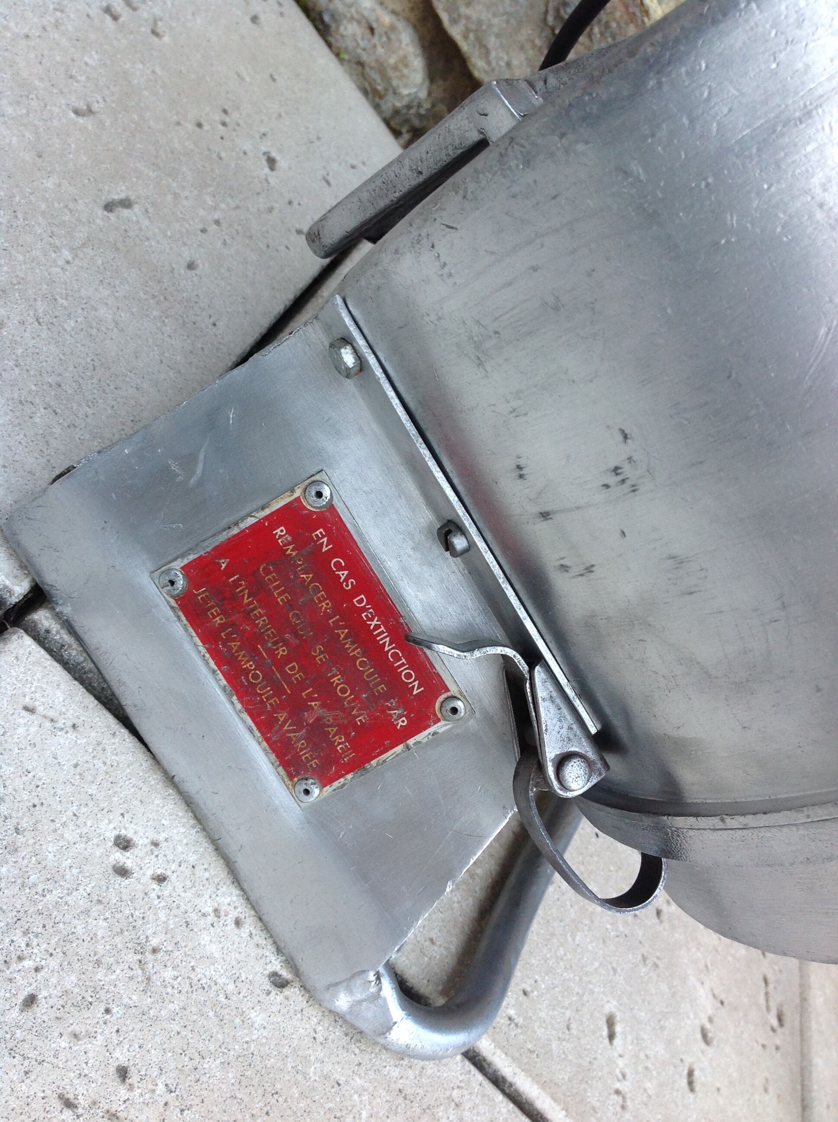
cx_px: 419
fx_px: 1133
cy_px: 561
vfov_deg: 52.7
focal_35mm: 35
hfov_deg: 40.6
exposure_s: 1/40
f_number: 2.4
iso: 64
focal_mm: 4.28
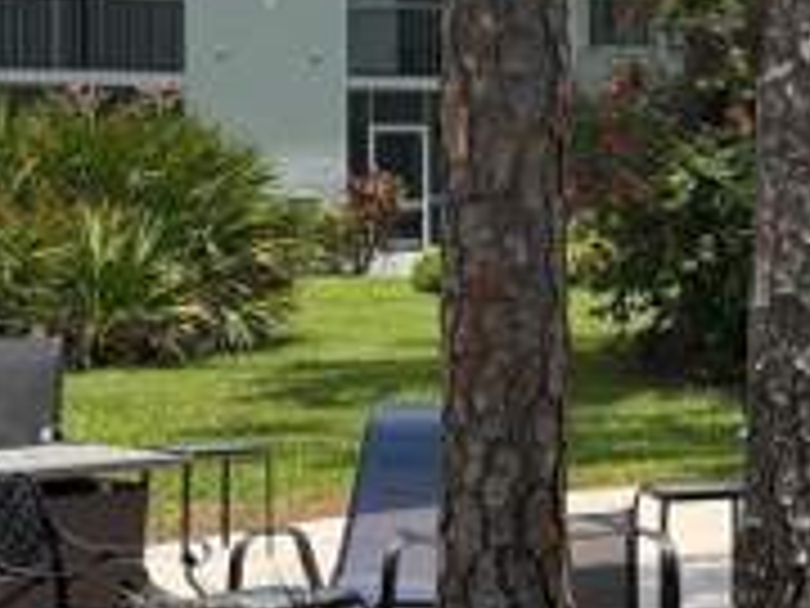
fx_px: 2995
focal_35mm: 128
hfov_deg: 14.9
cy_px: 171
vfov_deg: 11.6
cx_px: 972
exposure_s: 1/5208
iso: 80
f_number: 1.78
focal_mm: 6.76
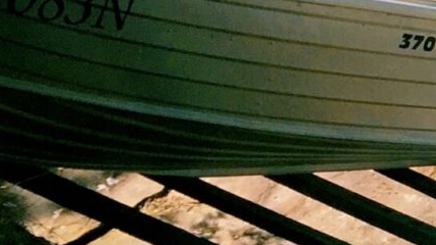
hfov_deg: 12.6
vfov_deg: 8.2
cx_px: 894
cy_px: 160
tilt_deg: -39.8
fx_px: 1711
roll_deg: -0.6
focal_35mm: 148
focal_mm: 4.15
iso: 32
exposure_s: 1/1980
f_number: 2.2
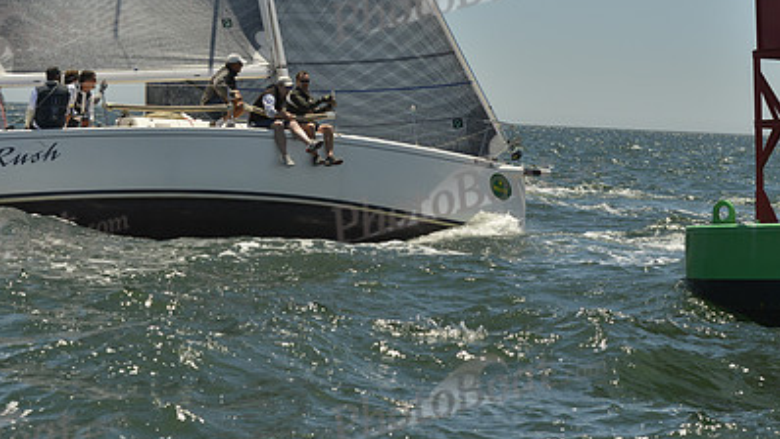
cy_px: 121
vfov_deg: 11.3
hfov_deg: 19.9
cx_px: 231
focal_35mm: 107
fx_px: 2213
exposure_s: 1/1600
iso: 280
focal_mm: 70
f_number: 9
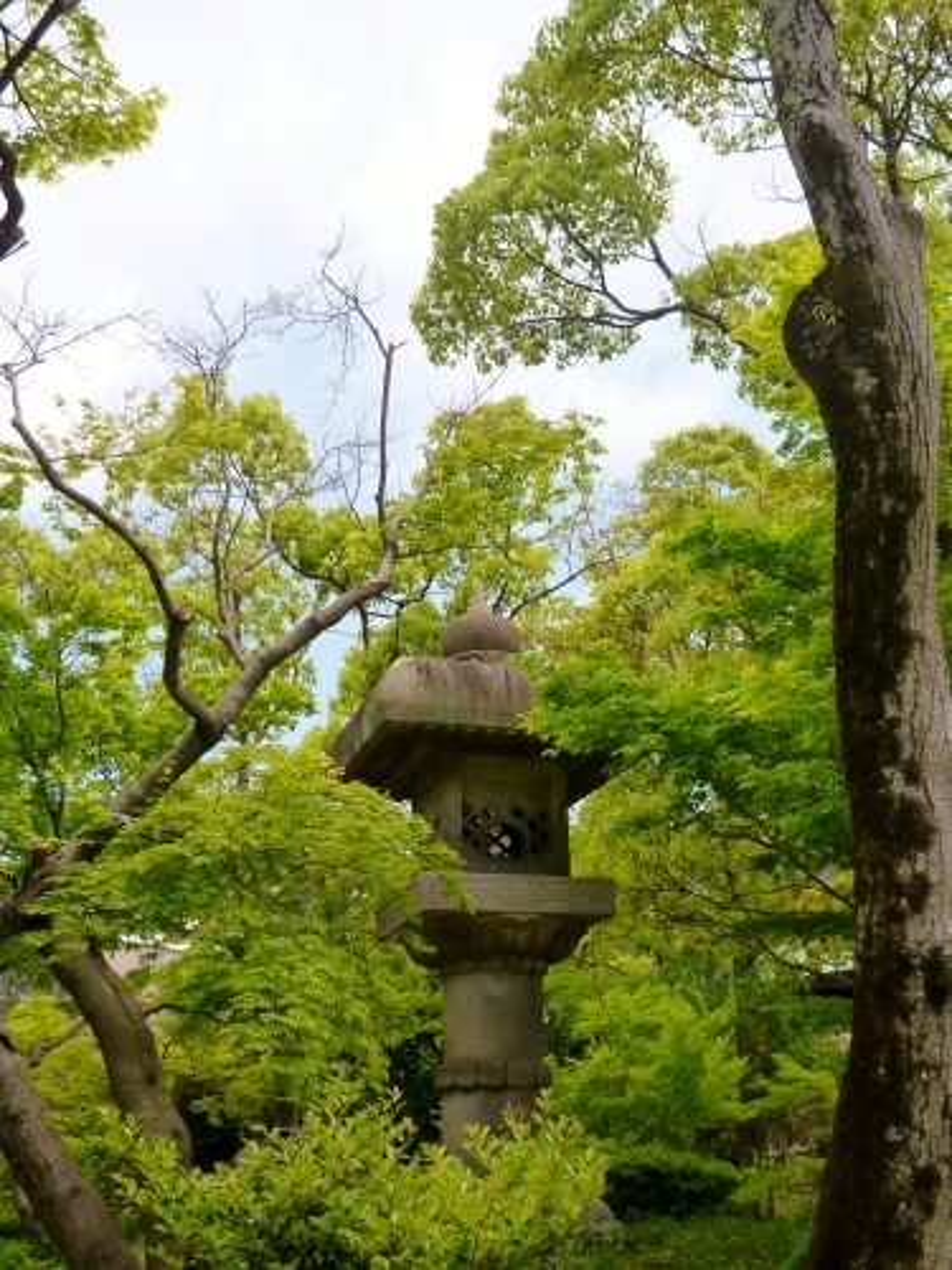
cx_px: 476
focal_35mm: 38
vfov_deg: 49.0
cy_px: 635
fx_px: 1393
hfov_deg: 37.7
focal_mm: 6.8
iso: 160
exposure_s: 1/640
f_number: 3
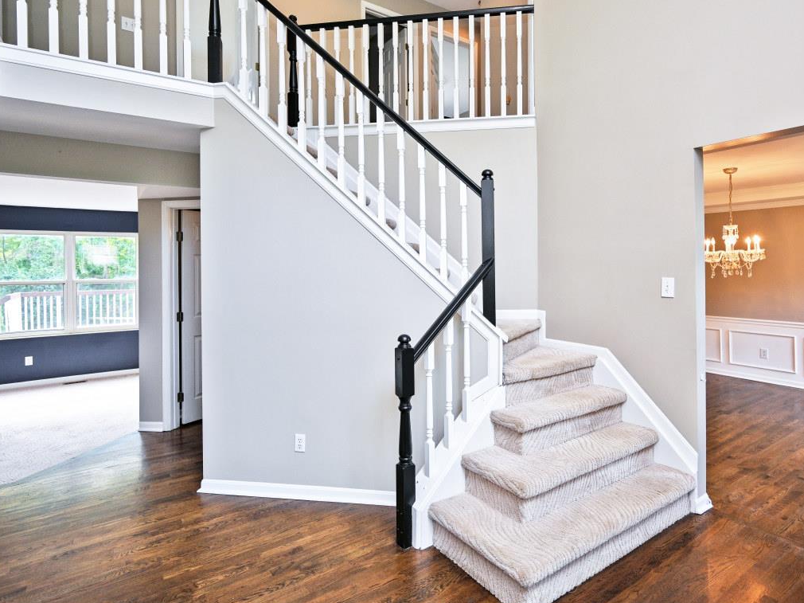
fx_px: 464
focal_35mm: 20
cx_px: 450
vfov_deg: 65.8
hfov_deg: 81.4
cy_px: 269
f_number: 4.5
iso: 200
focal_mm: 14
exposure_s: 1/80
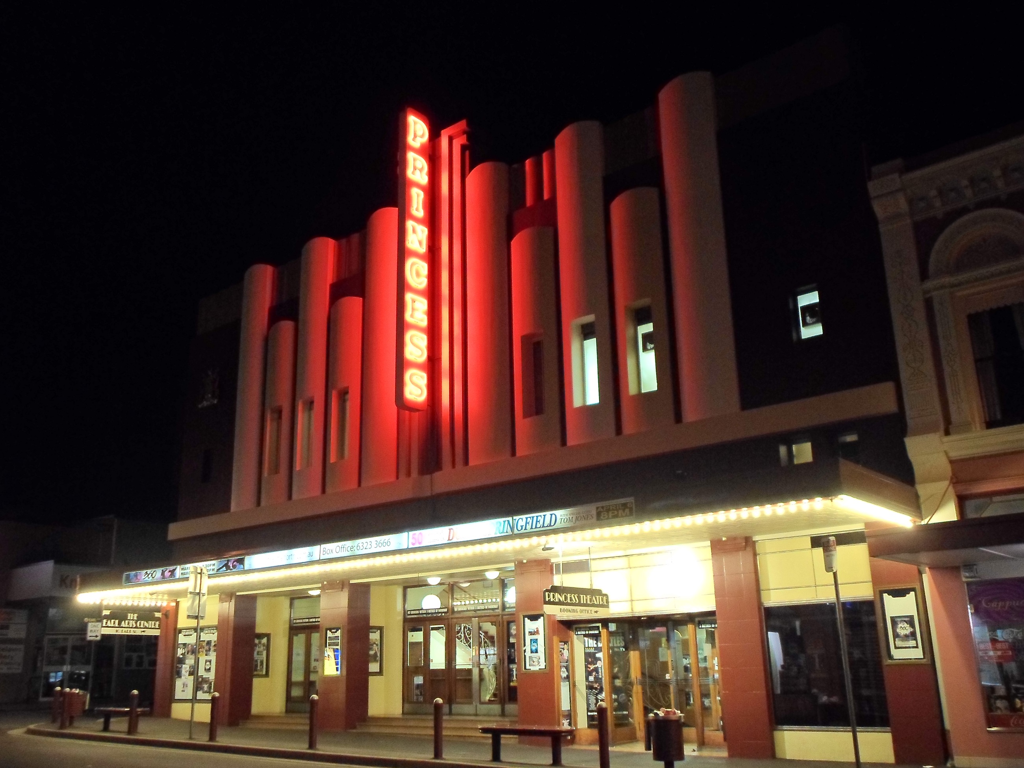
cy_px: 384
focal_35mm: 30
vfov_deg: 46.8
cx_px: 512
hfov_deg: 60.0
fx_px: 887
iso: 800
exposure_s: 1/15
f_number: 2.7
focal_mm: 5.5
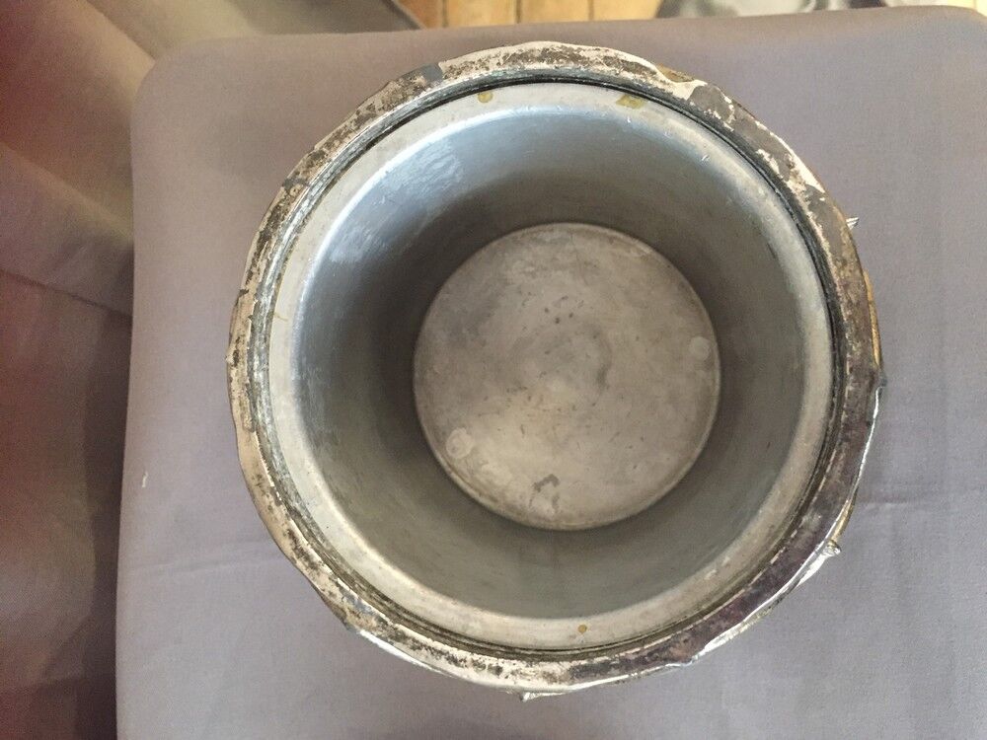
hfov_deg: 61.7
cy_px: 370
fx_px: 827
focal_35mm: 29
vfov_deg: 48.2
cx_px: 494
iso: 320
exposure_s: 1/17
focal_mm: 4.15
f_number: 2.2
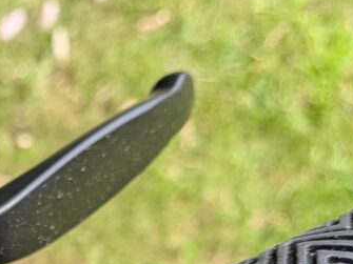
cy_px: 379
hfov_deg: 20.4
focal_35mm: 86
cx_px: -131
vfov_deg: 15.9
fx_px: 877
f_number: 1.7
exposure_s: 1/196
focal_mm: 4.53
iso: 28
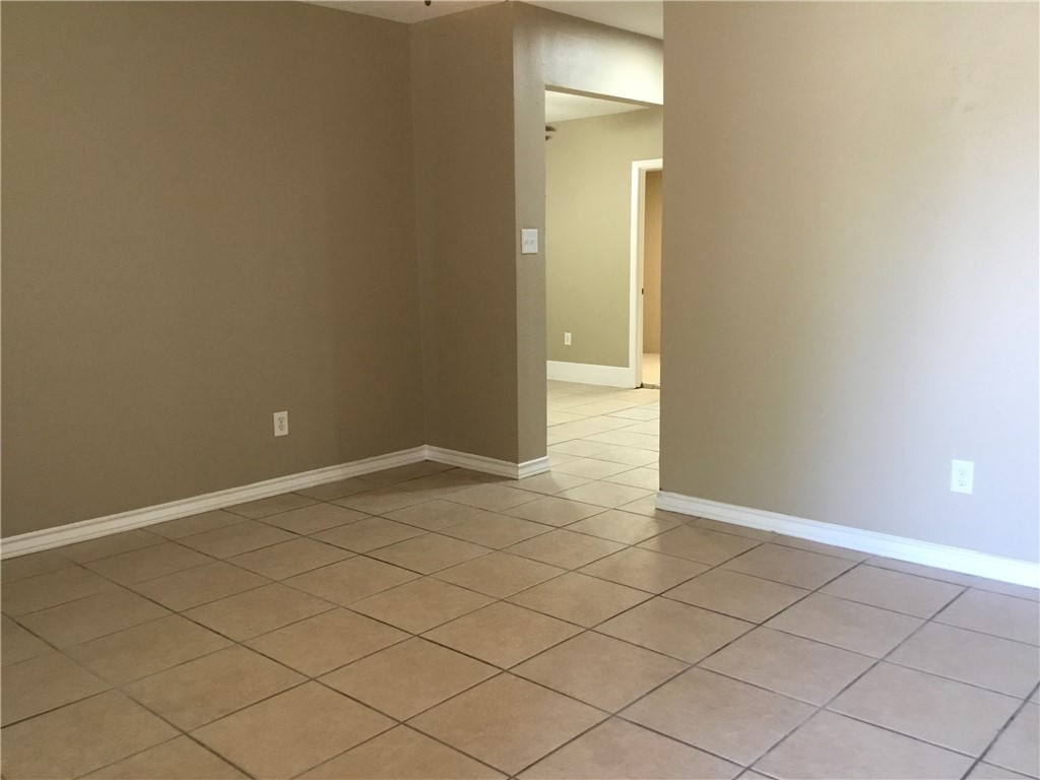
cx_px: 520
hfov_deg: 58.4
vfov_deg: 45.4
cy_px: 390
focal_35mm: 31
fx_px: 931
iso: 125
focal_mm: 3.3
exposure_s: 1/30
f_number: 2.4
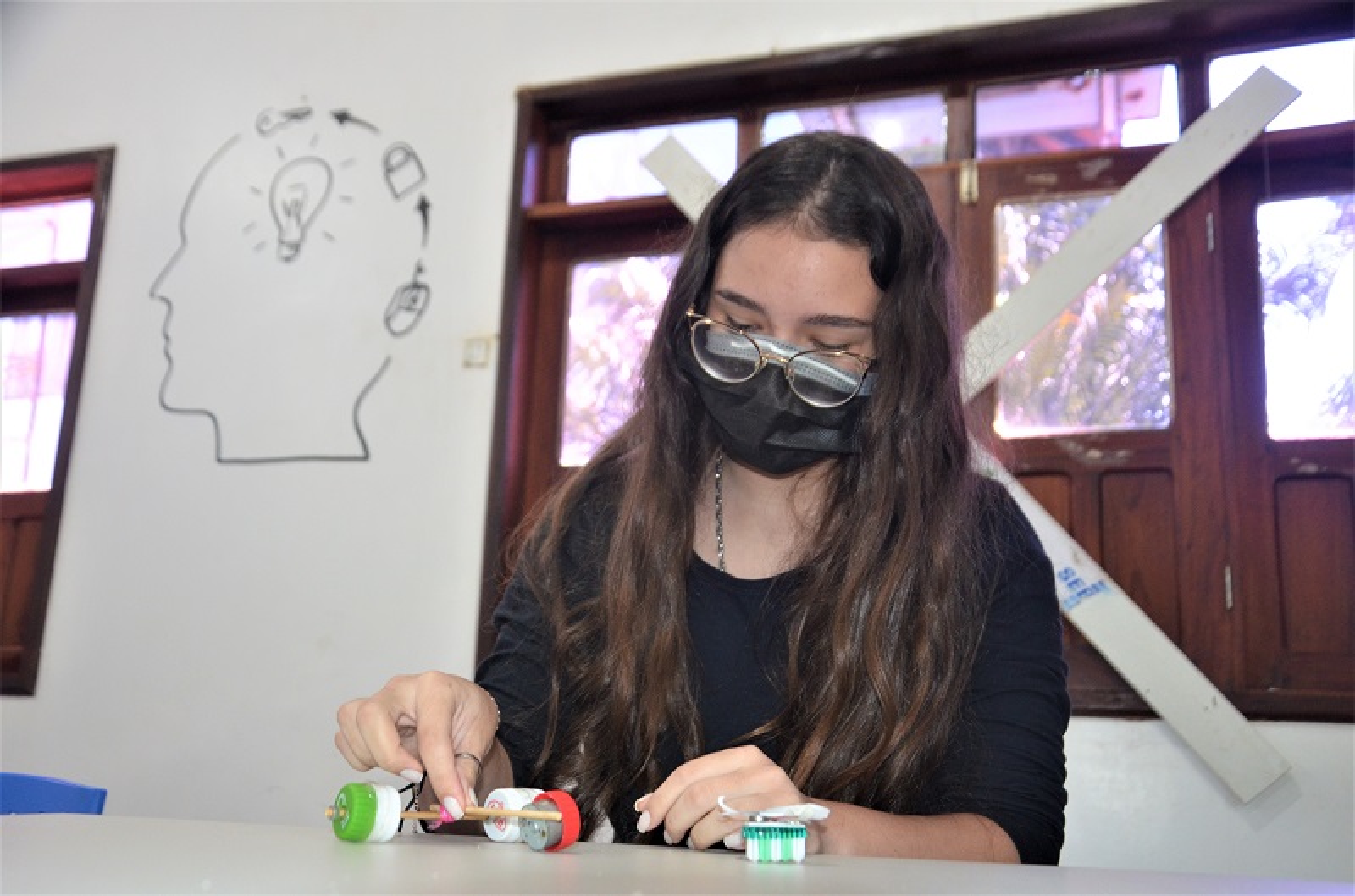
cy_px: 448
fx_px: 1352
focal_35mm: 36
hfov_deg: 53.2
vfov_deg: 36.7
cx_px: 678
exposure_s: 1/60
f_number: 3.8
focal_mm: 24
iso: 1400
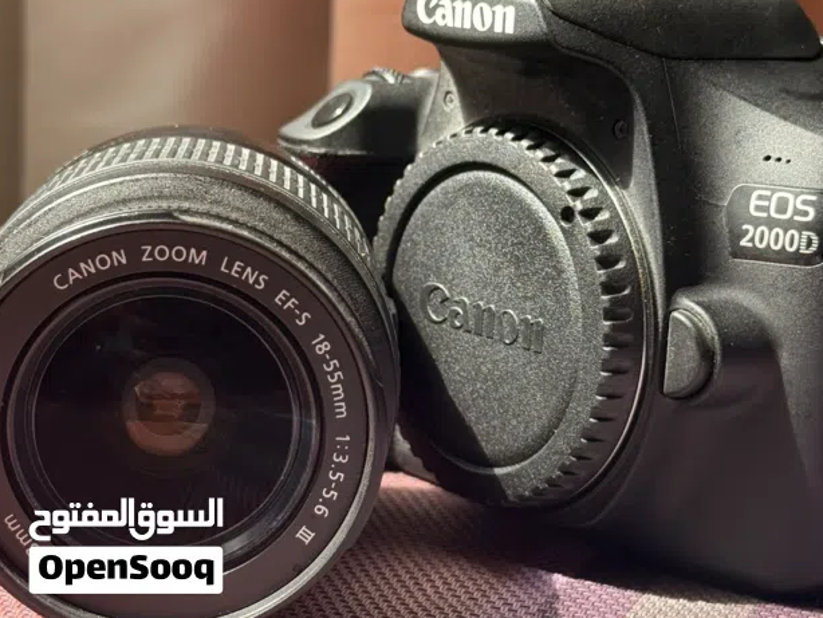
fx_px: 1189
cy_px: 304
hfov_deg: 38.2
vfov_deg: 29.1
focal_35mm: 50
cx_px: 425
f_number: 1.78
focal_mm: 6.76
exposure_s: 1/243
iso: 100
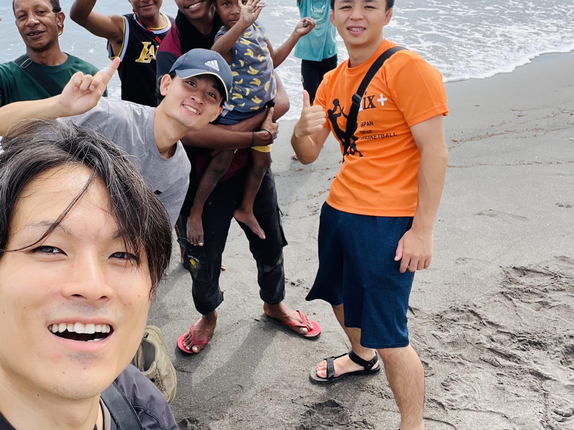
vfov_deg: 39.4
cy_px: 165
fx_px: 597
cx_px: 168
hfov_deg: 49.9
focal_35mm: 36
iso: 32
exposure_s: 1/466
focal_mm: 2.71
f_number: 2.2
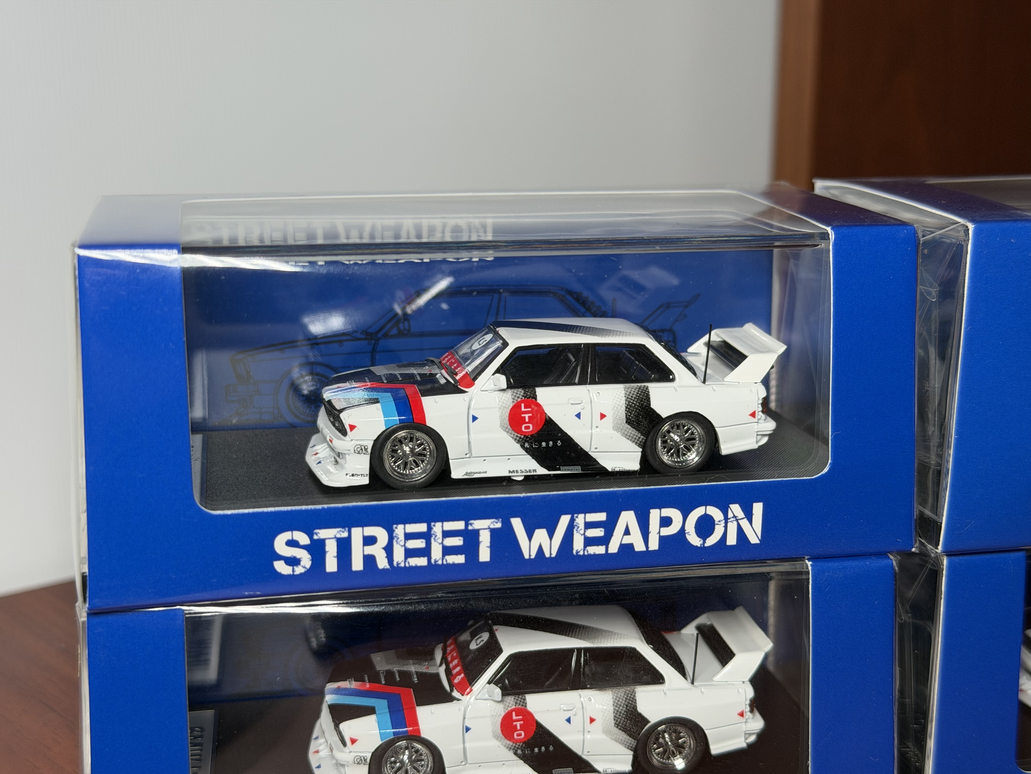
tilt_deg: -12.9
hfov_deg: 39.7
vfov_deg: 30.3
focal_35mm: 48
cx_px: 516
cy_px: 387
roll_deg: +0.1
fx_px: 1430
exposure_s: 1/139
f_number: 1.78
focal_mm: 6.76
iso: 50
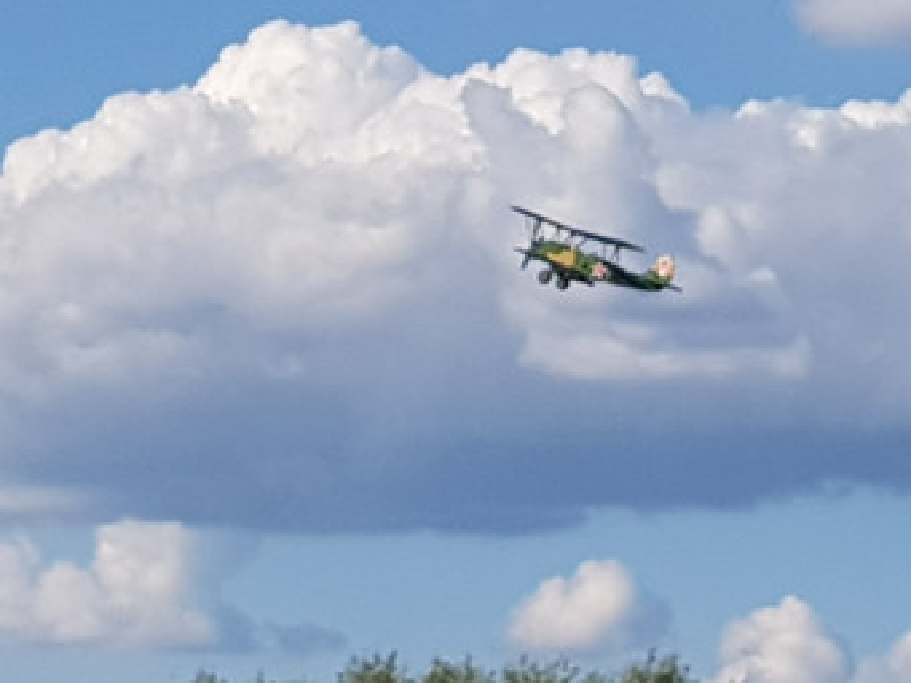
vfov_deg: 29.2
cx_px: 793
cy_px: 174
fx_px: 1290
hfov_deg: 36.8
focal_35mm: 49
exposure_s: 1/3576
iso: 40
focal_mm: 4.2
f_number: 1.7
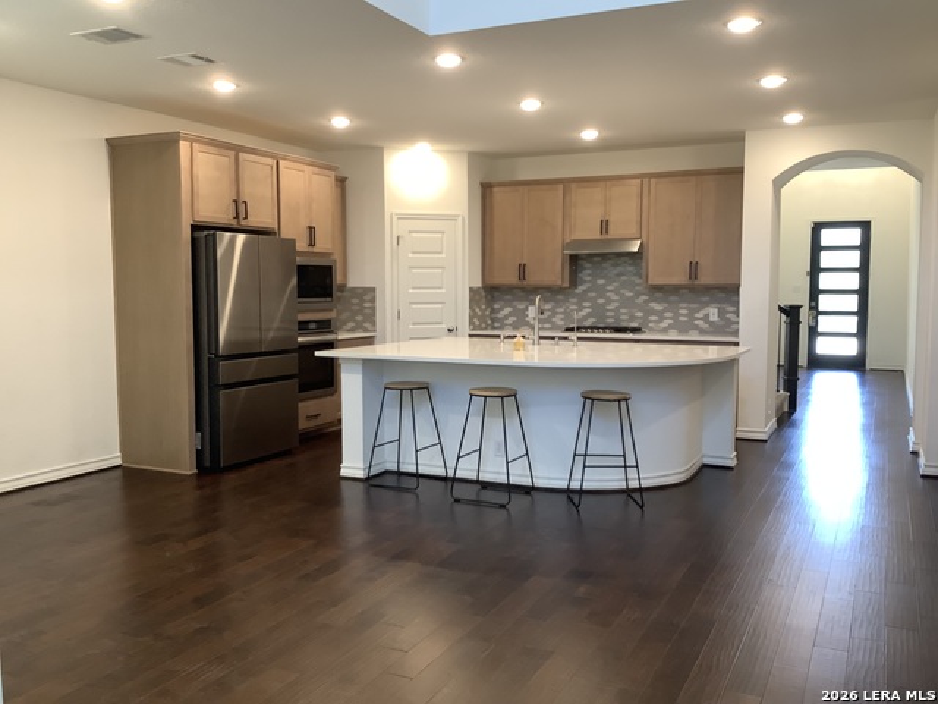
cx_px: 469
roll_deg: -0.8
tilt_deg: -5.4
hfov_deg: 58.4
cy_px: 352
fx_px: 840
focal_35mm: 31
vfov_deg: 45.4
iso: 125
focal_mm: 3.3
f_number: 2.4
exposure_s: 1/60
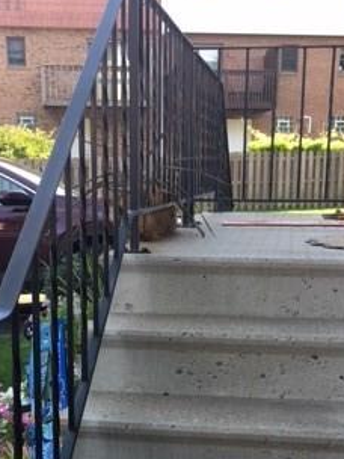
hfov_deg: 24.0
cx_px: 169
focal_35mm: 61
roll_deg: +0.4
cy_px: 399
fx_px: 808
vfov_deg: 30.5
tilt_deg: -15.4
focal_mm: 4.15
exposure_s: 1/120
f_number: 2.2
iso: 32
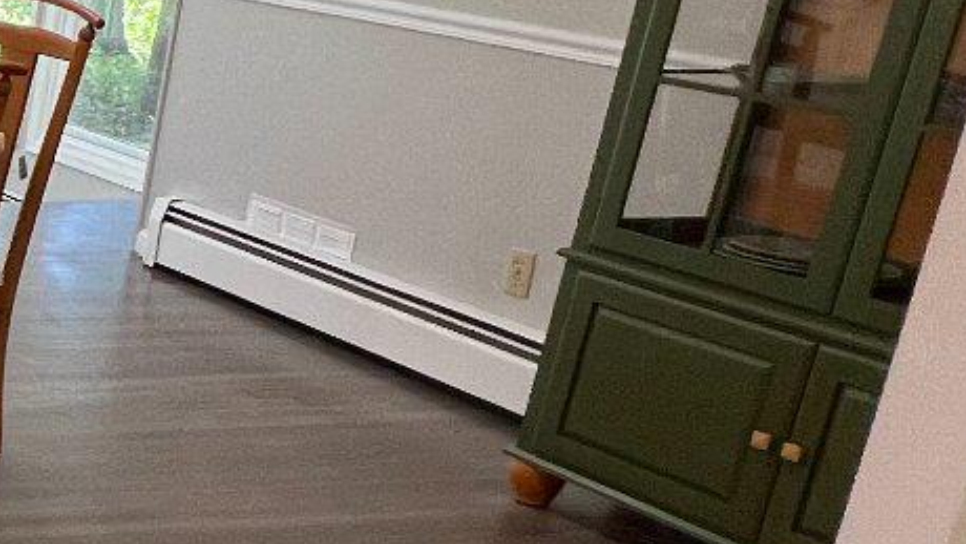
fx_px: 1614
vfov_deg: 19.1
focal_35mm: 63
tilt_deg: -16.6
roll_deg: -0.1
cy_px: 296
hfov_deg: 21.4
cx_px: -788
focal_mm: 1.57
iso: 80
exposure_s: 1/120
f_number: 1.8
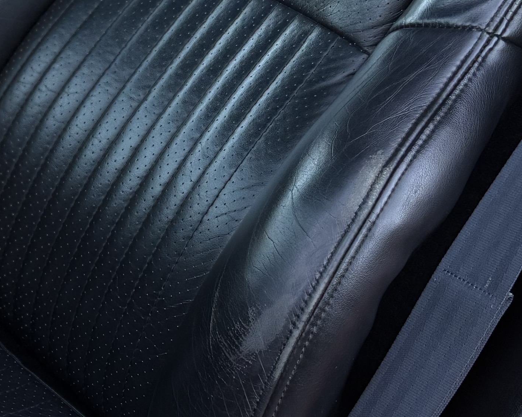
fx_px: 1468
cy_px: 40
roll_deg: -4.2
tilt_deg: -22.7
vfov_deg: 16.0
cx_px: -34
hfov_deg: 19.4
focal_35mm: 95
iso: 125
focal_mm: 6.76
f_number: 1.78
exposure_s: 1/121
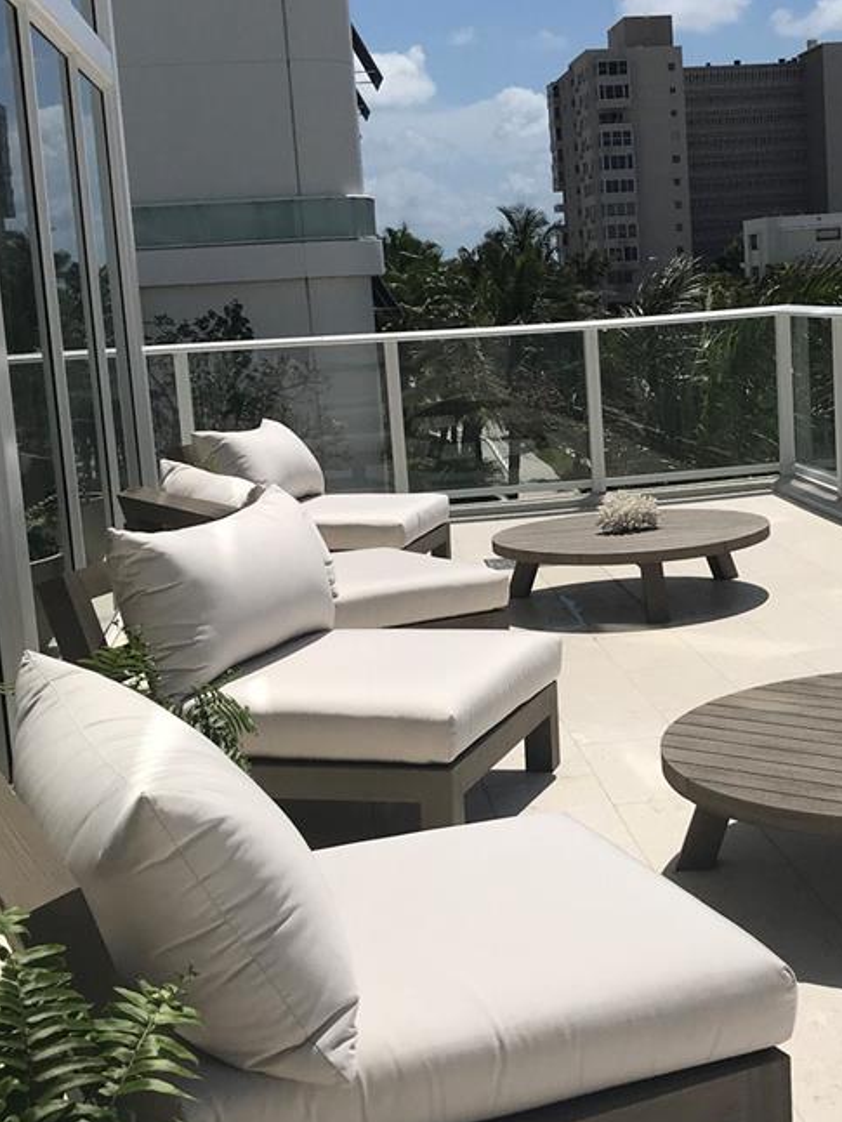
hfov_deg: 27.8
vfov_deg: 36.8
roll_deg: +2.5
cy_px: 540
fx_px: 1685
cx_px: 602
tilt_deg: -7.6
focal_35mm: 52
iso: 25
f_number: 1.8
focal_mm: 3.99
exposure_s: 1/9615
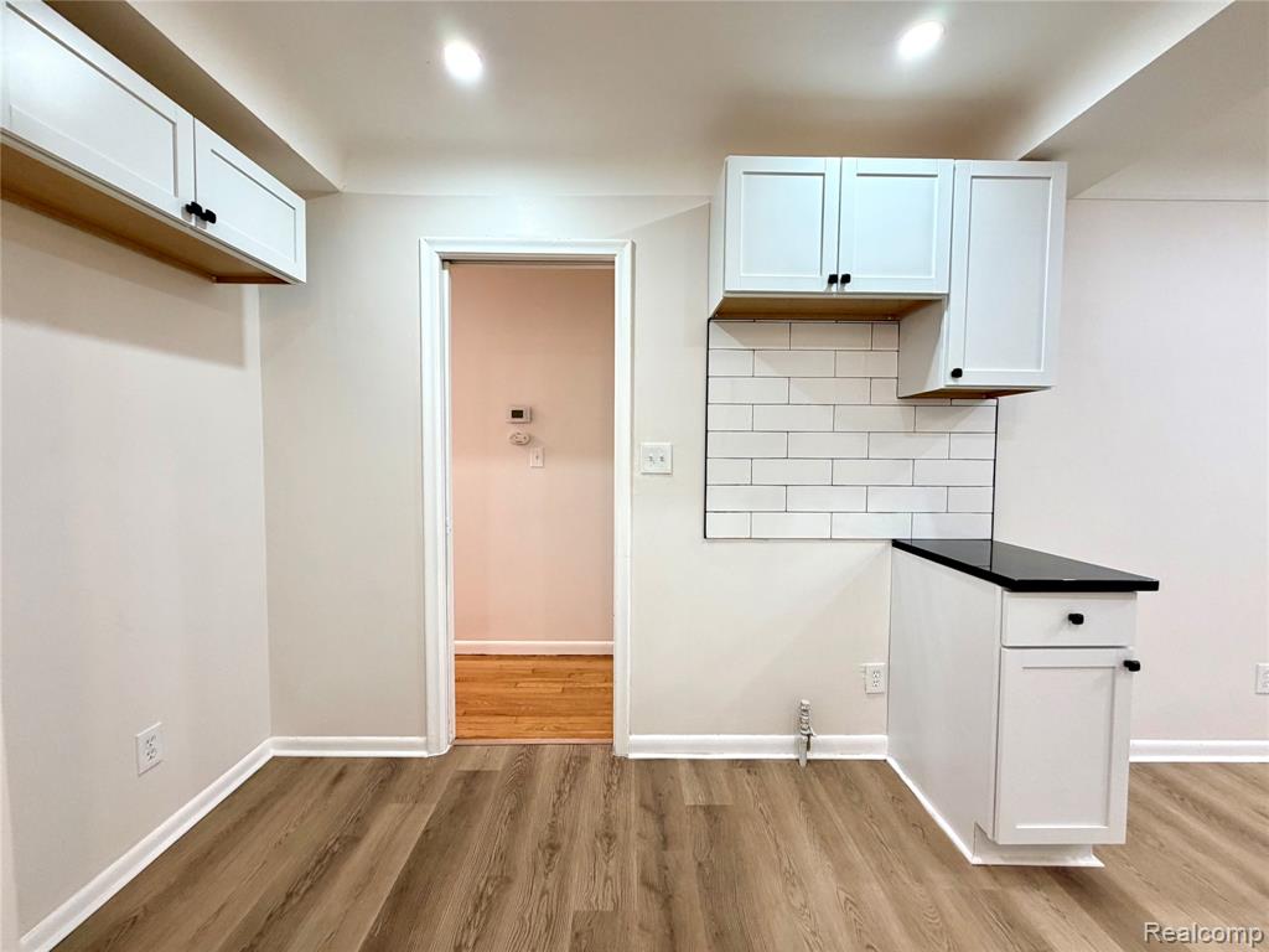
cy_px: 476
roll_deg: -0.7
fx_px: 513
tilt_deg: -4.7
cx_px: 634
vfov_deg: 85.7
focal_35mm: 14
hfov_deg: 102.1
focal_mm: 2.22
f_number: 2.2
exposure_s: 1/60
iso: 200
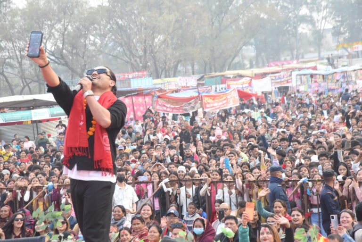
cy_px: 121
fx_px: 1006
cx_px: 181
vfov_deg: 13.7
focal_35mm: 100
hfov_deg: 20.4
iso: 2000
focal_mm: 100
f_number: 10
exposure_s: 1/100
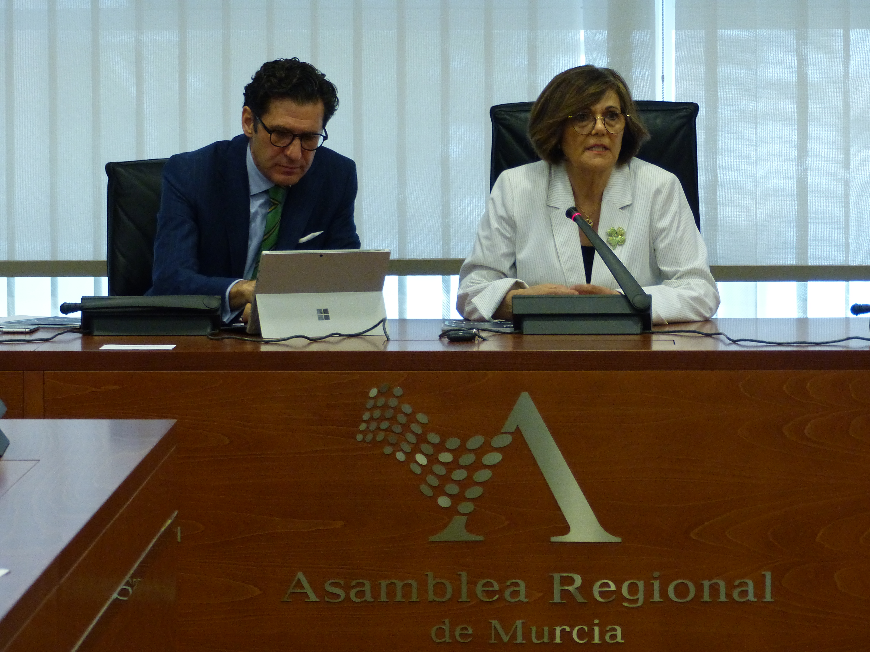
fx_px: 5127
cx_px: 435
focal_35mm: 204
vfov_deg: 7.3
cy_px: 326
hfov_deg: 9.7
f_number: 2.8
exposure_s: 1/60
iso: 400
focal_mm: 36.7
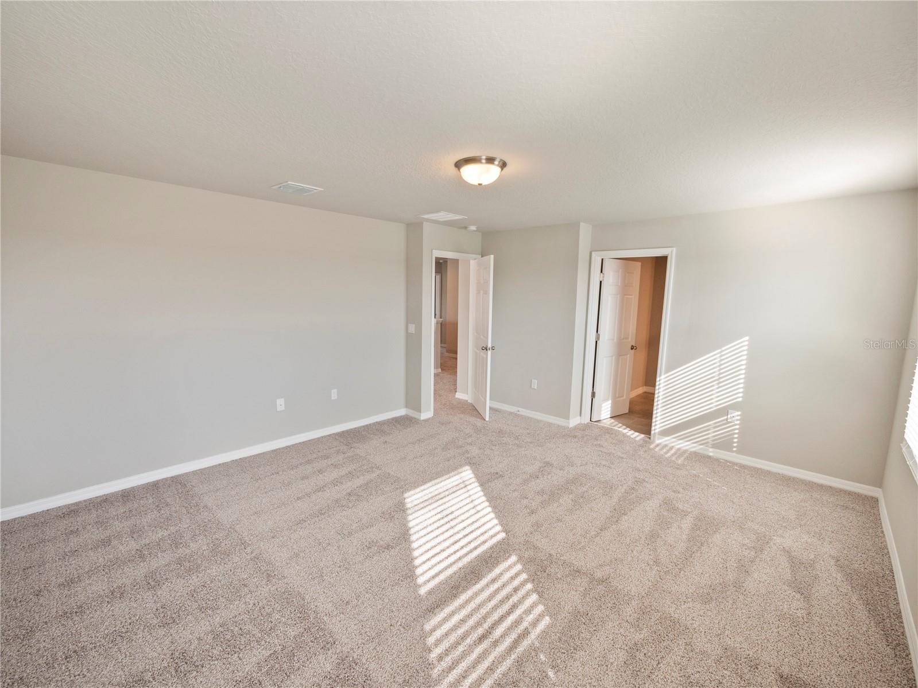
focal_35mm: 14
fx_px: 371
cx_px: 459
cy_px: 344
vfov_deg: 85.7
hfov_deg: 102.1
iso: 640
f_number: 4
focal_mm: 7
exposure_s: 1/60
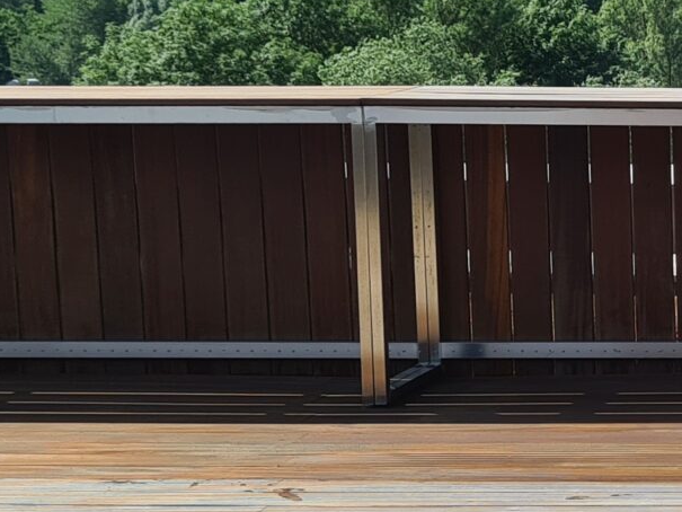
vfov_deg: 13.5
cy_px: 189
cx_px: 1133
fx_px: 2168
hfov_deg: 15.8
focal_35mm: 110
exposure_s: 1/2568
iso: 50
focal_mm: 5.4
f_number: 1.8
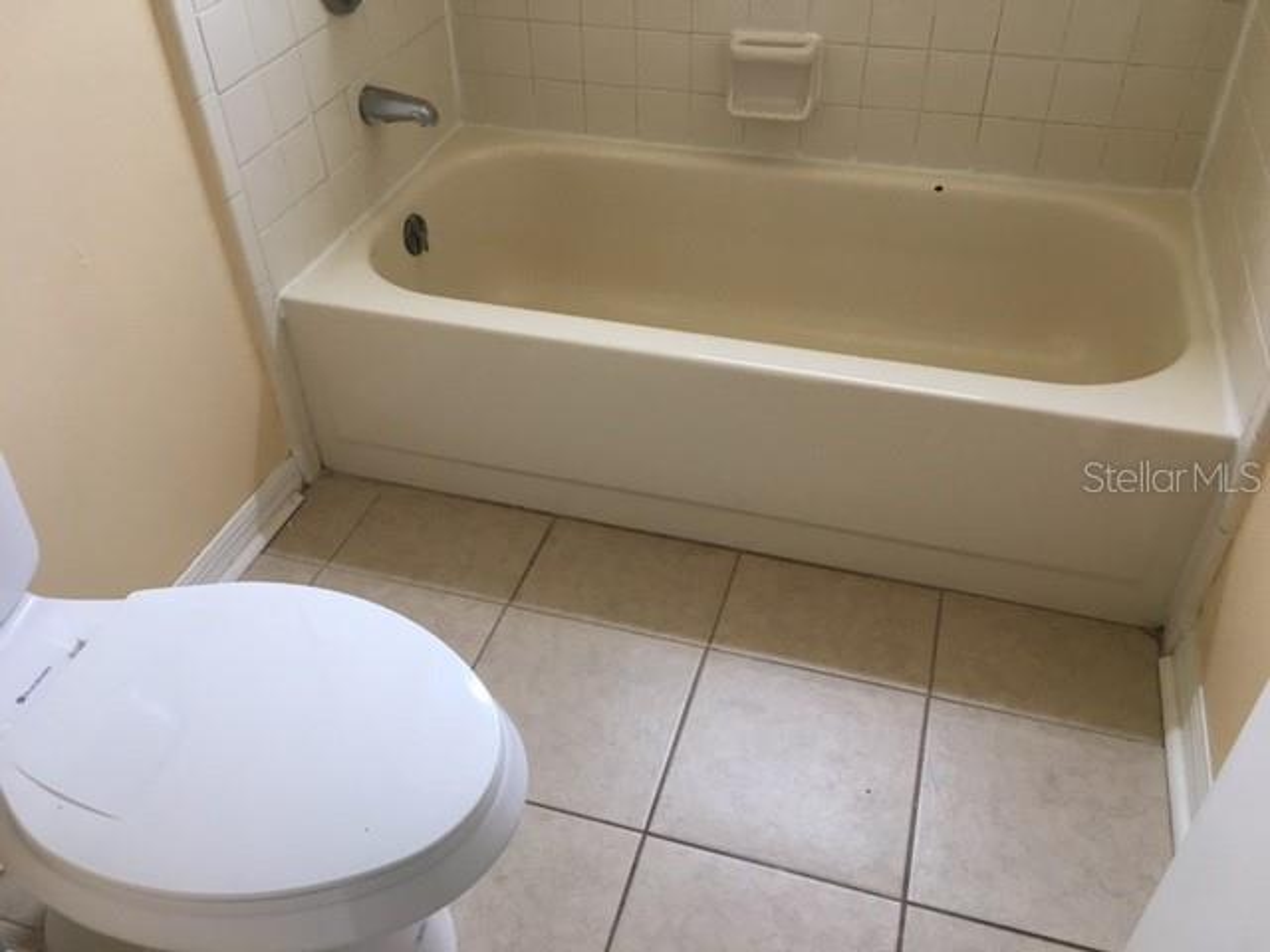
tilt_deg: -40.1
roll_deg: +1.1
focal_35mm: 29
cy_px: 476
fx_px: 1064
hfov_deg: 61.7
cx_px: 635
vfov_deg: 48.2
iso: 100
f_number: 2.2
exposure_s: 1/30
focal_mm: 4.15
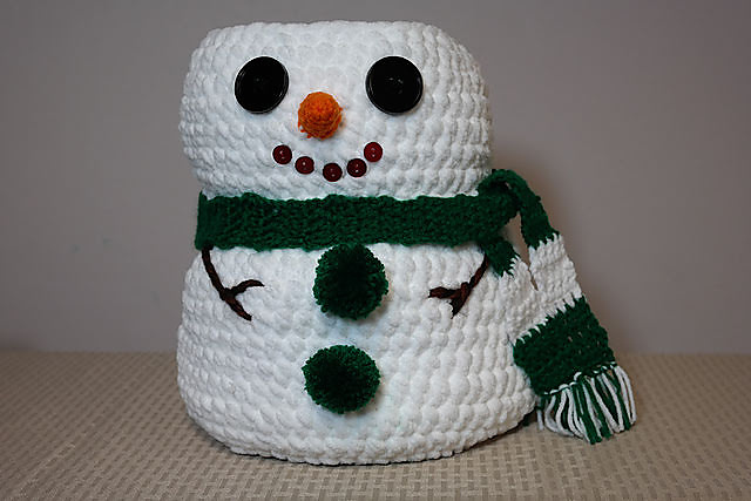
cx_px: 376
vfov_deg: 25.5
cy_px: 250
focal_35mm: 53
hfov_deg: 37.5
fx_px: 1106
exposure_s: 1/60
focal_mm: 35
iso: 400
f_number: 4.5
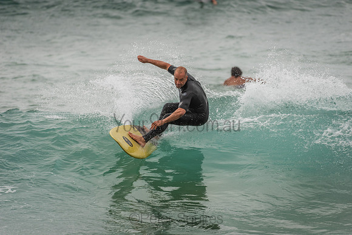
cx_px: 176
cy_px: 118
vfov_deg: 2.8
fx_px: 4890
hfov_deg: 4.1
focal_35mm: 500
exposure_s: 1/2000
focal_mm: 500
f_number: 5.6
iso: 280
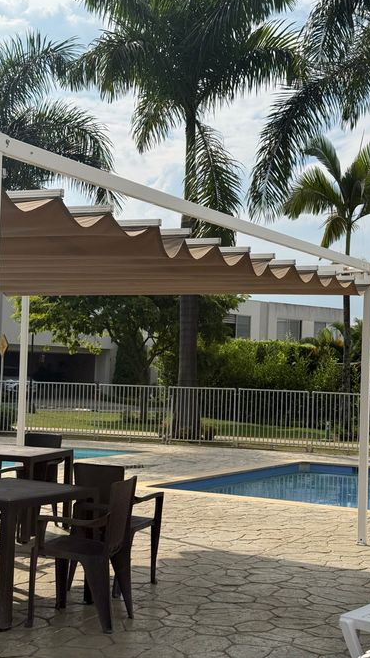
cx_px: 200
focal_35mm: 53
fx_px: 925
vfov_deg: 39.2
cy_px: 328
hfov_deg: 22.6
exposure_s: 1/9901
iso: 100
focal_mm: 6.76
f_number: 1.78
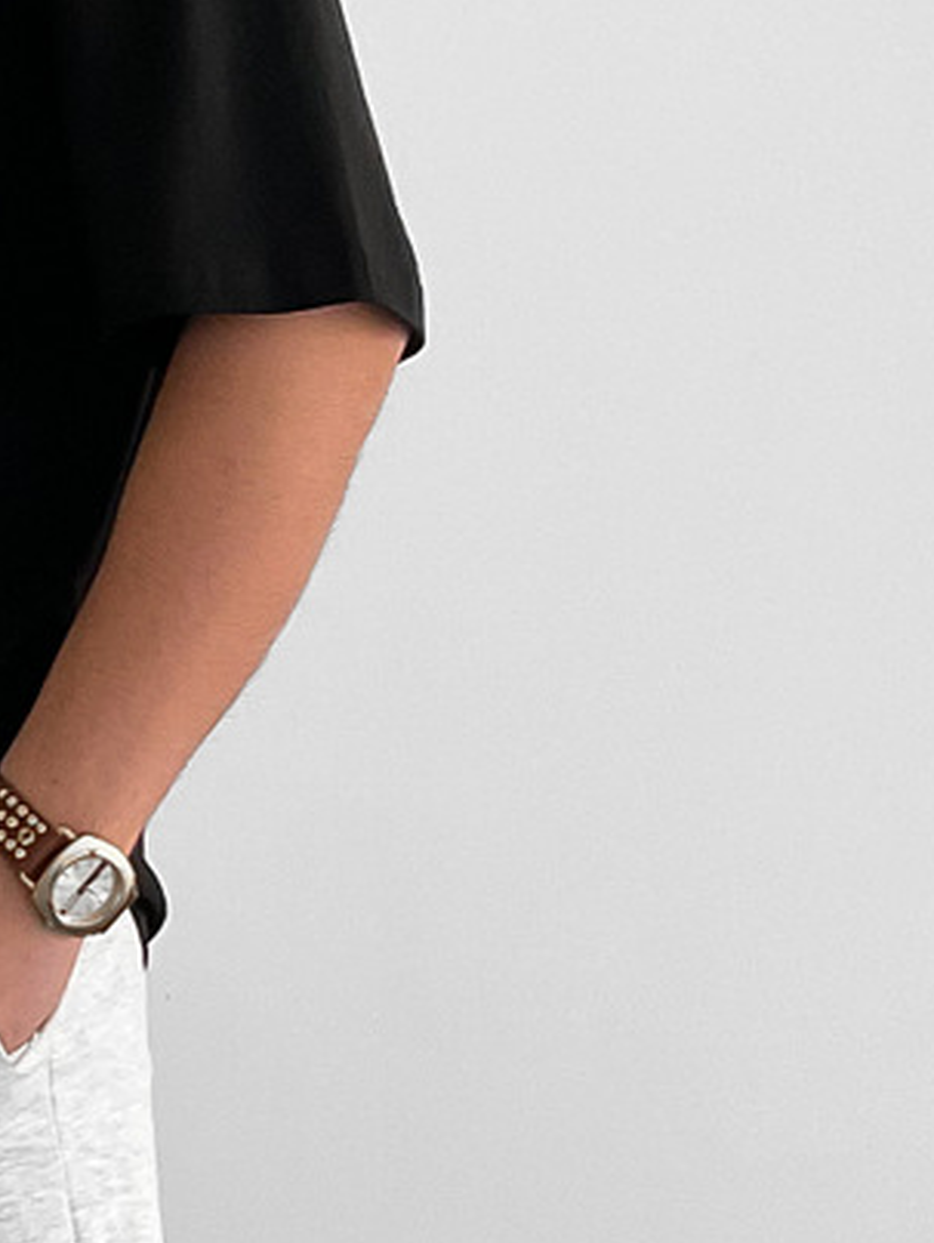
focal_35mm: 115
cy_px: 811
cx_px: -253
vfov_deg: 17.1
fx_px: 4131
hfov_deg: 12.5
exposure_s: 1/70
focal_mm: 3
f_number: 1.8
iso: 64
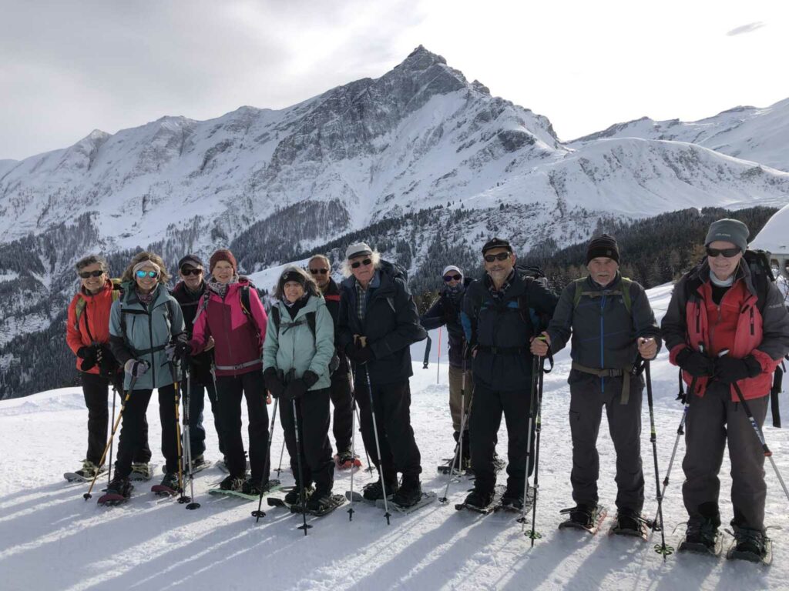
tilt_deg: -2.0
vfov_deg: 49.7
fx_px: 638
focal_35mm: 28
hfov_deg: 63.4
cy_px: 296
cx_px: 394
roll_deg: +2.9
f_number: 1.8
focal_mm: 4
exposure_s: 1/2088
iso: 20
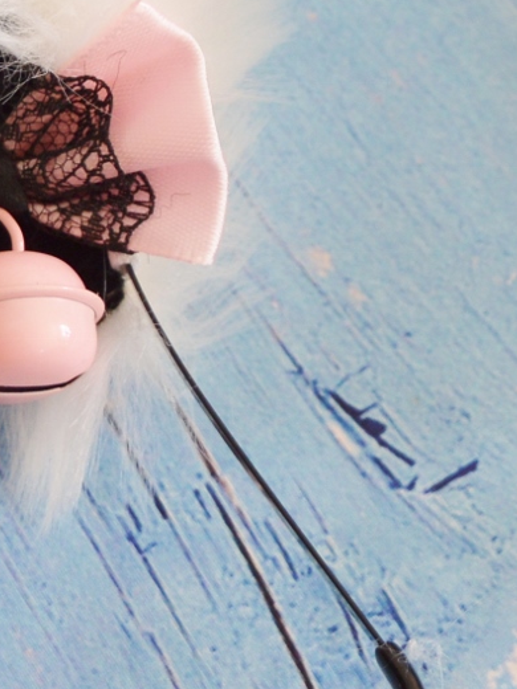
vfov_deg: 12.3
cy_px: 124
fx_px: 3186
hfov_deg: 9.2
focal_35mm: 160
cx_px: 469
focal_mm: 26
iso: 400
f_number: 4.2
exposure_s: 1/80
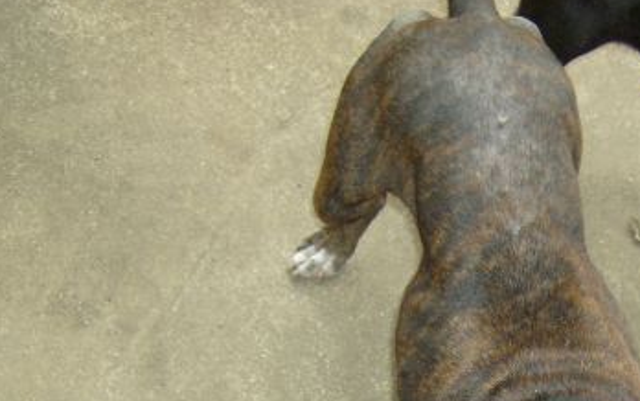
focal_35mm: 70
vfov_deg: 18.1
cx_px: 520
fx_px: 1222
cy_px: 417
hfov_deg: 28.7
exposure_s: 1/60
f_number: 2.8
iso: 200
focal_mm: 6
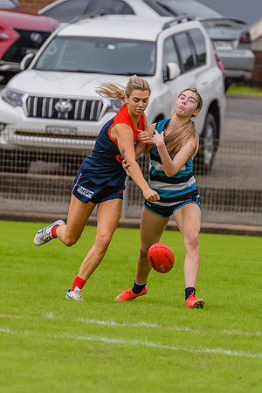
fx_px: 12505
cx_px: 185
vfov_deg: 1.8
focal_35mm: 1146
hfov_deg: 1.2
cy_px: 150
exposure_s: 1/2000
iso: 800
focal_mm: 420
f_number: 7.1
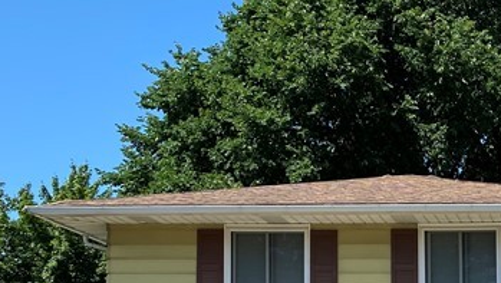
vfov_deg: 13.7
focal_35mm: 83
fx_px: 1104
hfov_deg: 23.6
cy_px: 427
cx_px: 584
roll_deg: -0.4
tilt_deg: +1.9
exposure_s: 1/2410
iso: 32
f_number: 1.8
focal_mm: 4.25
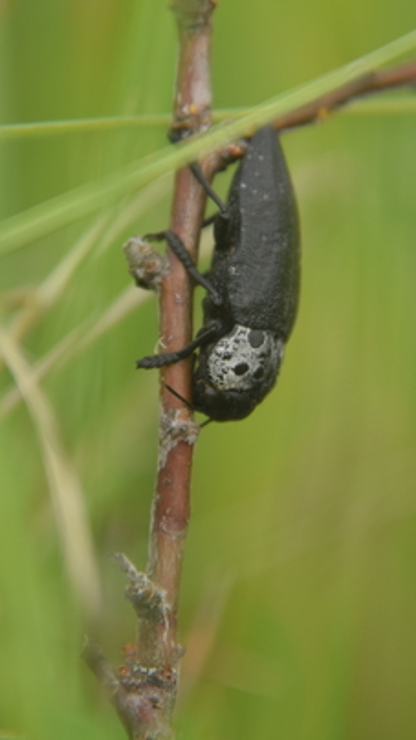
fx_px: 6830
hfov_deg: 3.5
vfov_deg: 6.2
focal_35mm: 348
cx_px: 240
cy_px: 317
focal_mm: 140
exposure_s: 1/500
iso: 400
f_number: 5.6
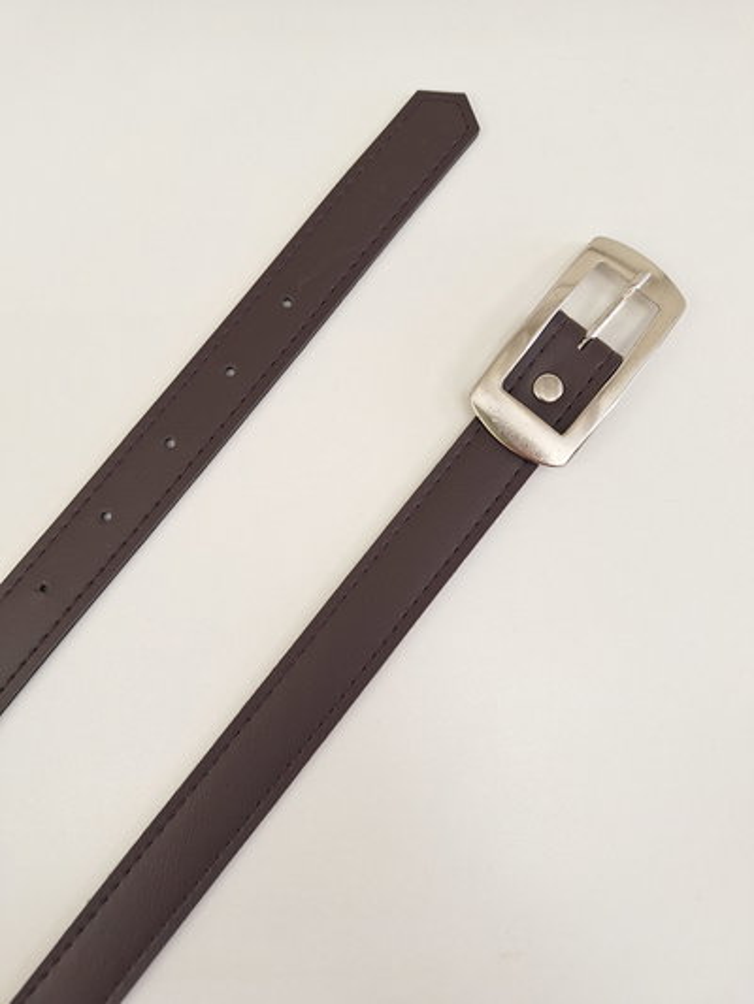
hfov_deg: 58.9
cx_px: 377
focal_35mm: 23
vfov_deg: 73.9
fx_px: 668
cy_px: 502
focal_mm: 5.54
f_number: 1.8
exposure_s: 1/50
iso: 64
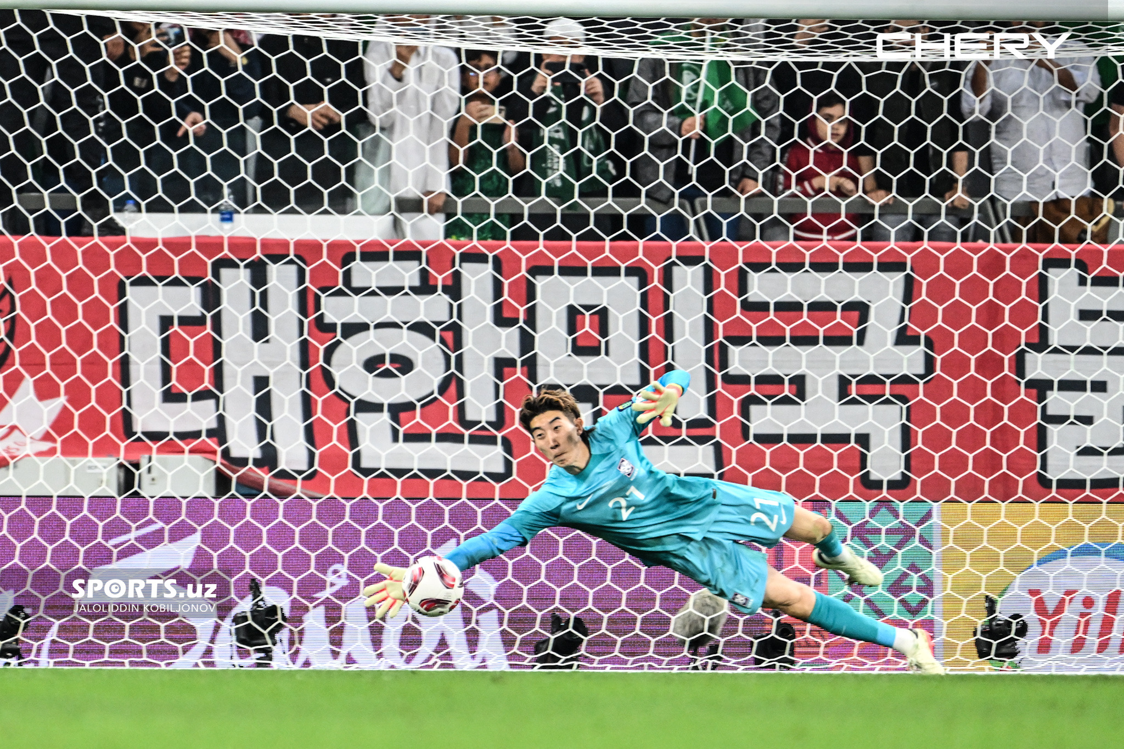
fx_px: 17482
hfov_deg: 3.7
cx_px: 562
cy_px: 374
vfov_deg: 2.5
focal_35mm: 560
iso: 2500
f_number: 4
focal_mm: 560
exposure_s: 1/1000
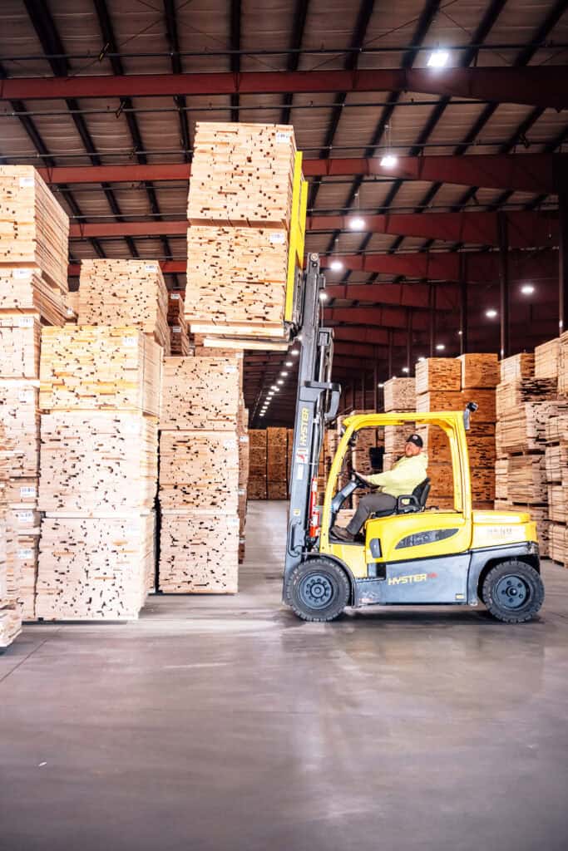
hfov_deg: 27.0
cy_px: 426
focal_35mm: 50
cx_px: 284
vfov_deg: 39.6
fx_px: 1183
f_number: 2.8
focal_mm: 50
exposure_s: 1/125
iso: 1600
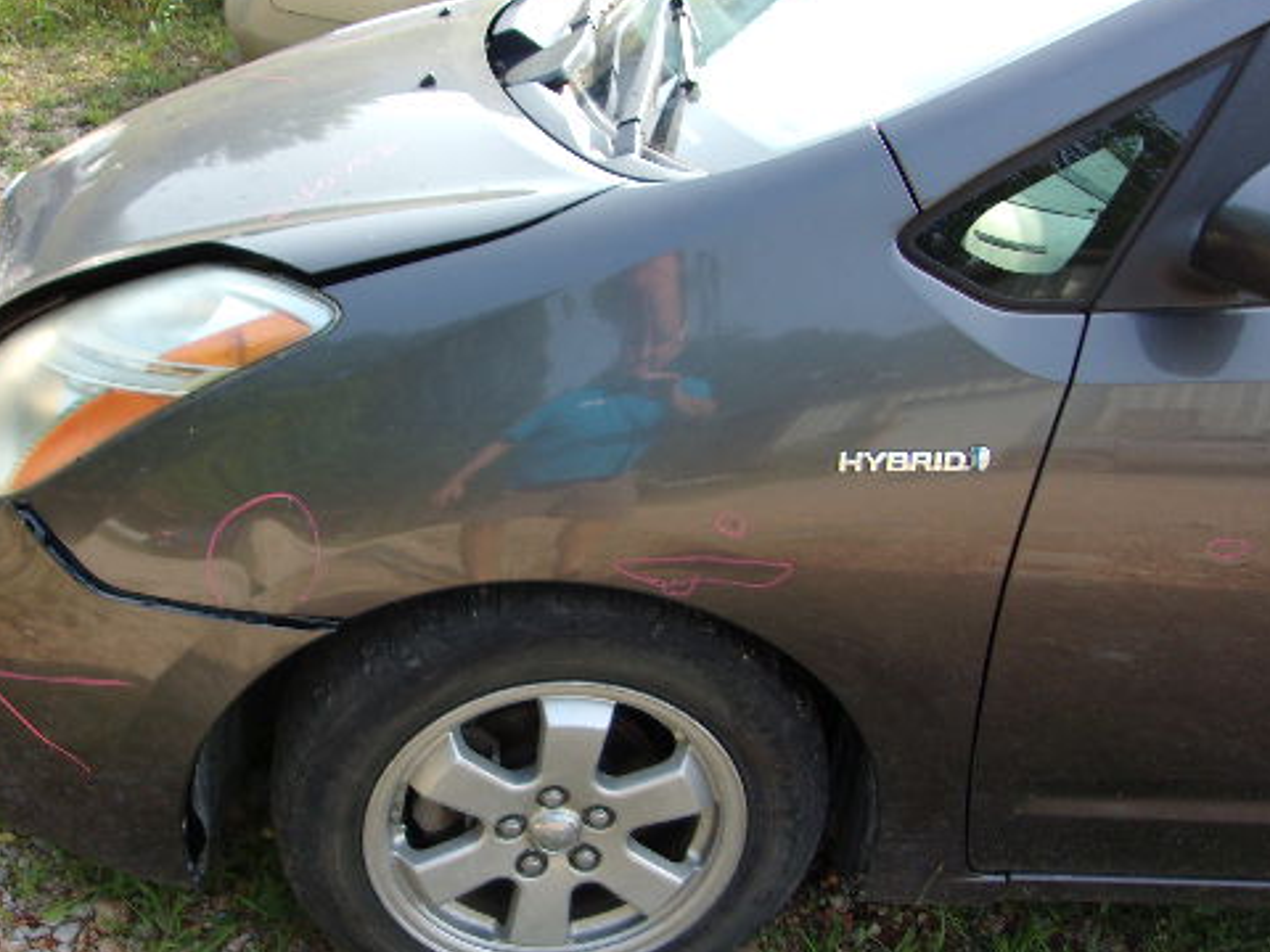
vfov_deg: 39.7
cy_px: 489
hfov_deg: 51.1
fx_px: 1321
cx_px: 521
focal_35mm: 36
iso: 80
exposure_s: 1/210
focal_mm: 4.9
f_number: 3
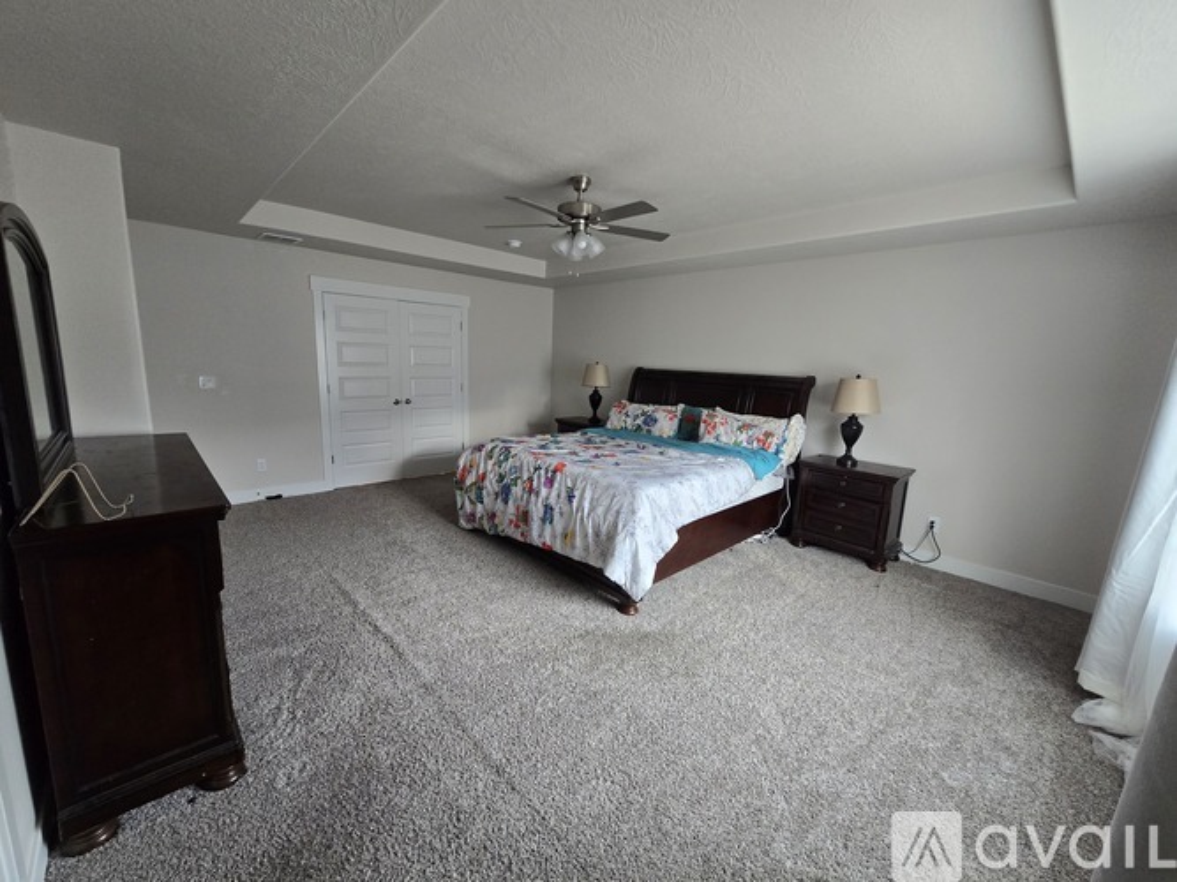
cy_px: 441
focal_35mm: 13
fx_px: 442
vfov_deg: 89.9
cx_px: 588
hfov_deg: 106.2
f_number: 2.2
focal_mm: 2.2
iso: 200
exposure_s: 1/60
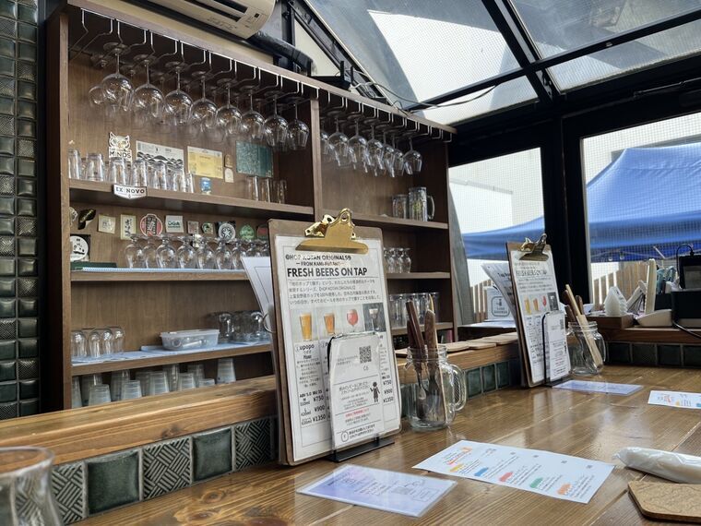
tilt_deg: +2.3
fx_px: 527
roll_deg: +1.8
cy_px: 263
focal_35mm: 26
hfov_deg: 67.3
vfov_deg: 53.1
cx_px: 350
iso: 50
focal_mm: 5.1
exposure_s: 1/100
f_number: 1.6
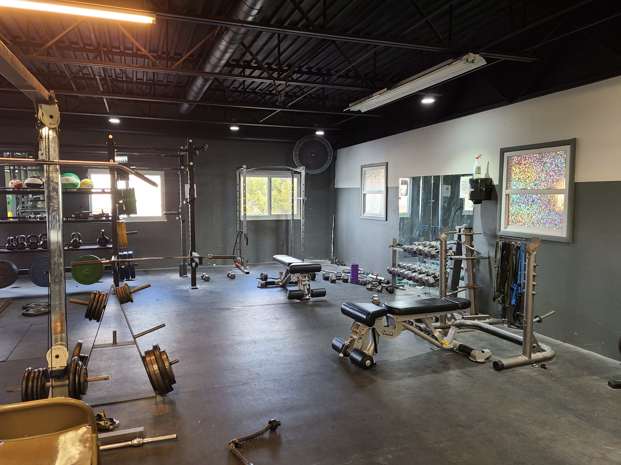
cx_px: 310
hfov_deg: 67.3
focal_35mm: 26
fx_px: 466
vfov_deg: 53.1
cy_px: 232
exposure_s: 1/59
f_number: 1.8
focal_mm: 5.4
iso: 160
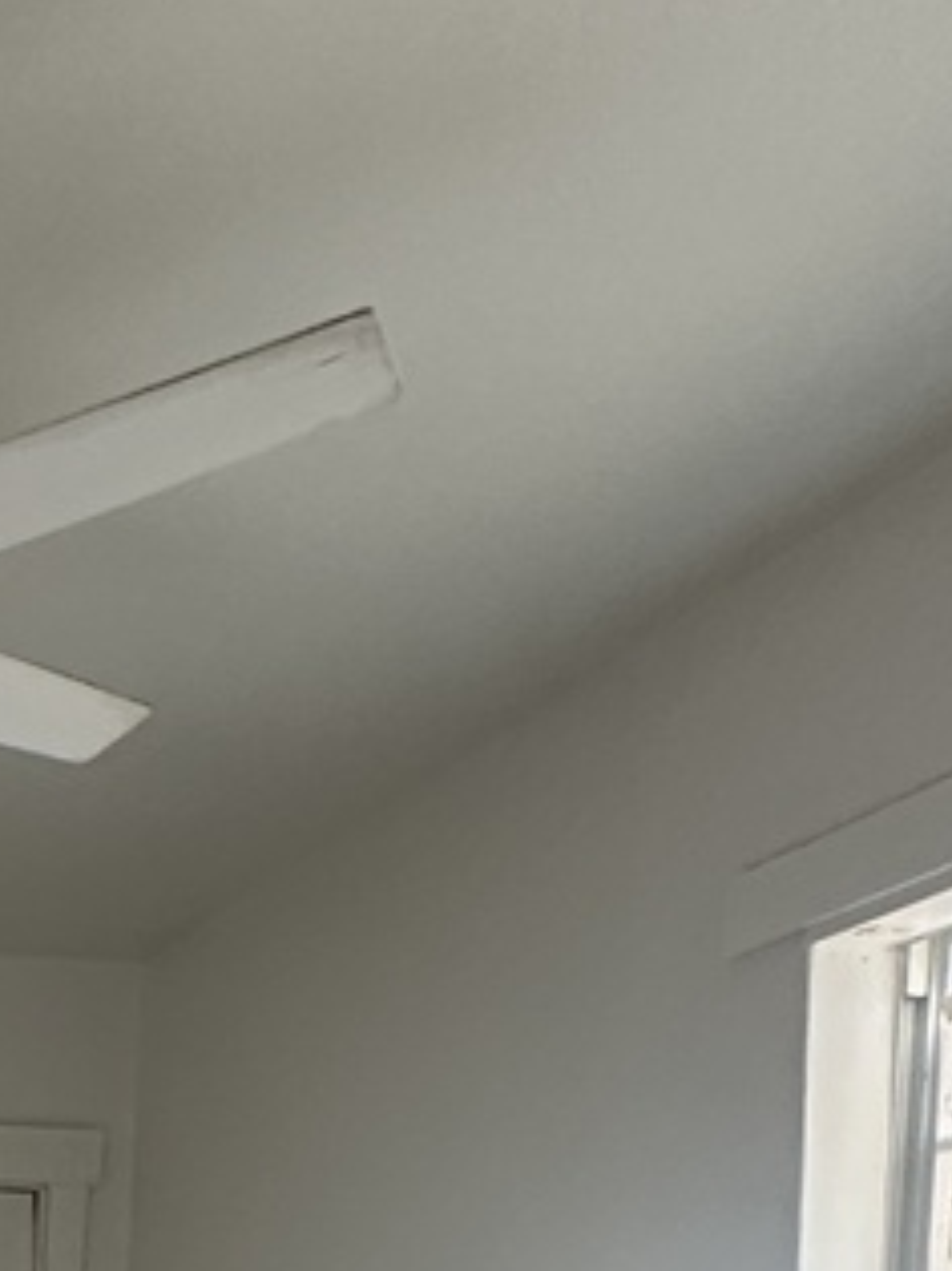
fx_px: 2348
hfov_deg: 18.8
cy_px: 1824
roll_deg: -1.1
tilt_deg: -1.9
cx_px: -662
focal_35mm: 64
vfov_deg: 24.6
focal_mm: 2.22
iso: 200
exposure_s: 1/99
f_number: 2.2
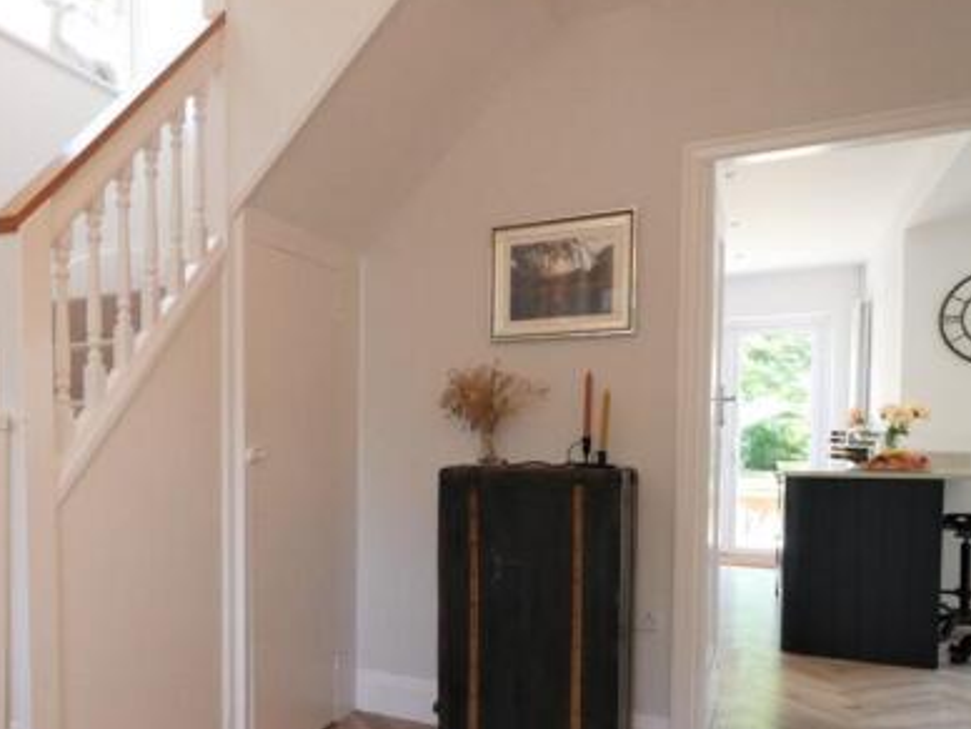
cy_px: 475
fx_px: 757
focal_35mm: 27
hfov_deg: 63.1
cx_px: 298
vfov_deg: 50.6
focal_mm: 9
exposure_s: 1/60
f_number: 4
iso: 500
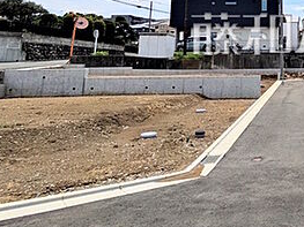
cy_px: 33
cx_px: 314
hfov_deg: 46.1
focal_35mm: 32
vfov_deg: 41.5
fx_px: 281
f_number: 2.2
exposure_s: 1/4184
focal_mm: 1.83
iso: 52
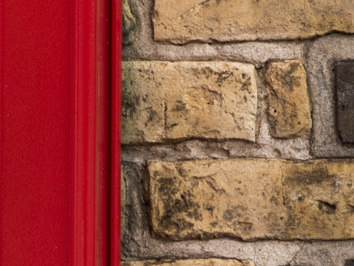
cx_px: 407
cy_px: -149
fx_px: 2905
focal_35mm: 284
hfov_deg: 6.9
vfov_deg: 5.2
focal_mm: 35
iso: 400
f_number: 5.6
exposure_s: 1/125
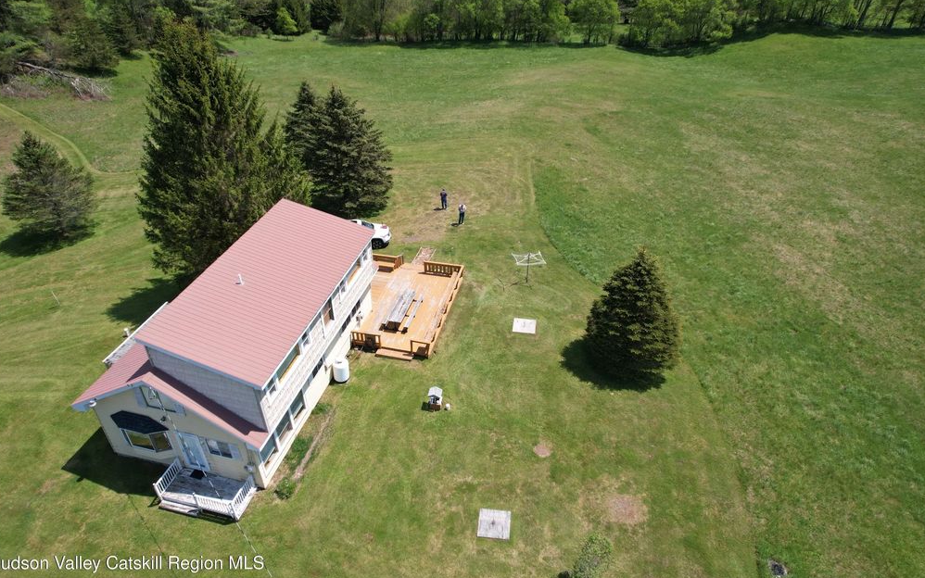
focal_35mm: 23
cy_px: 276
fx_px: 580
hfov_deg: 77.2
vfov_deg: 53.0
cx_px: 461
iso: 100
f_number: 2.8
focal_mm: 8.38
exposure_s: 1/1250
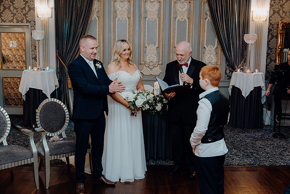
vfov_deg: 31.9
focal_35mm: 42
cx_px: 145
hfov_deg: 46.4
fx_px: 338
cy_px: 97
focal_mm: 42
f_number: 3.5
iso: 2500
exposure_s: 1/160
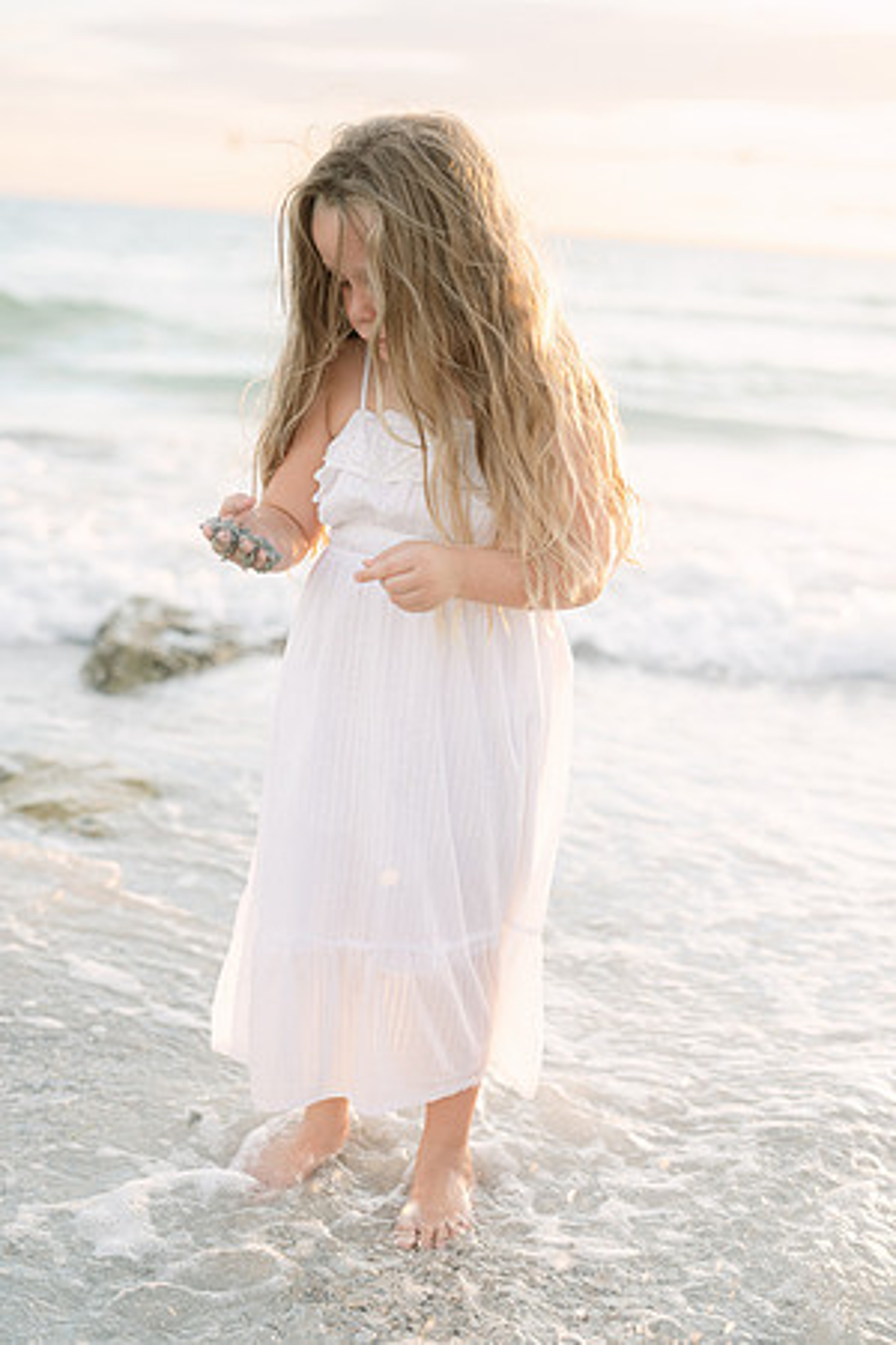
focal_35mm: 50
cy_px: 672
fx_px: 1867
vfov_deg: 39.6
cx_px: 448
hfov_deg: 27.0
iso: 320
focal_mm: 50
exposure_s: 1/500
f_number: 2.5
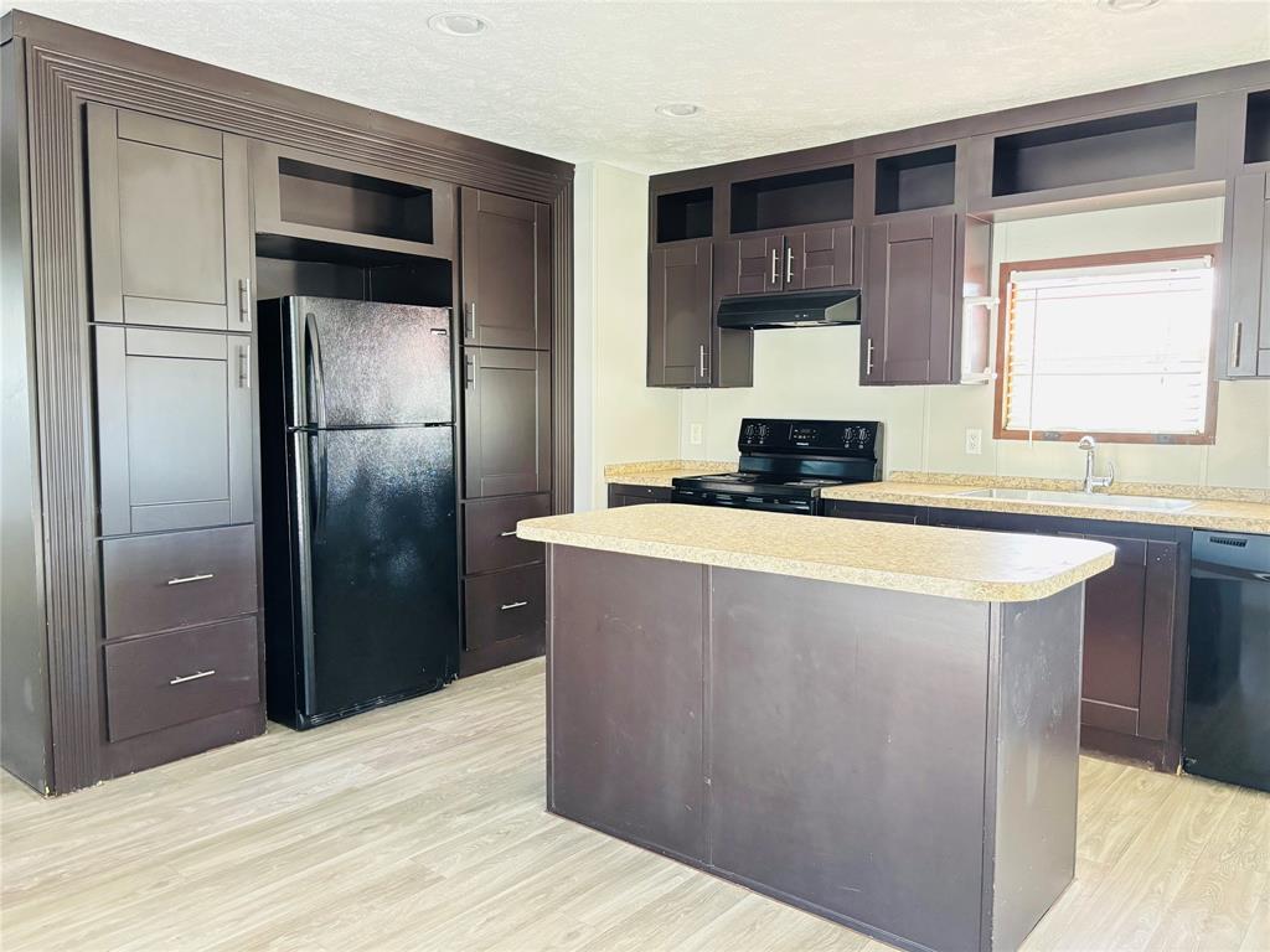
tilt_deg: -4.8
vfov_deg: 53.1
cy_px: 476
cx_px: 635
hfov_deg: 67.3
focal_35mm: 26
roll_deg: -0.7
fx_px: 954
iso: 500
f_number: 1.6
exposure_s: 1/40
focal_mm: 5.96
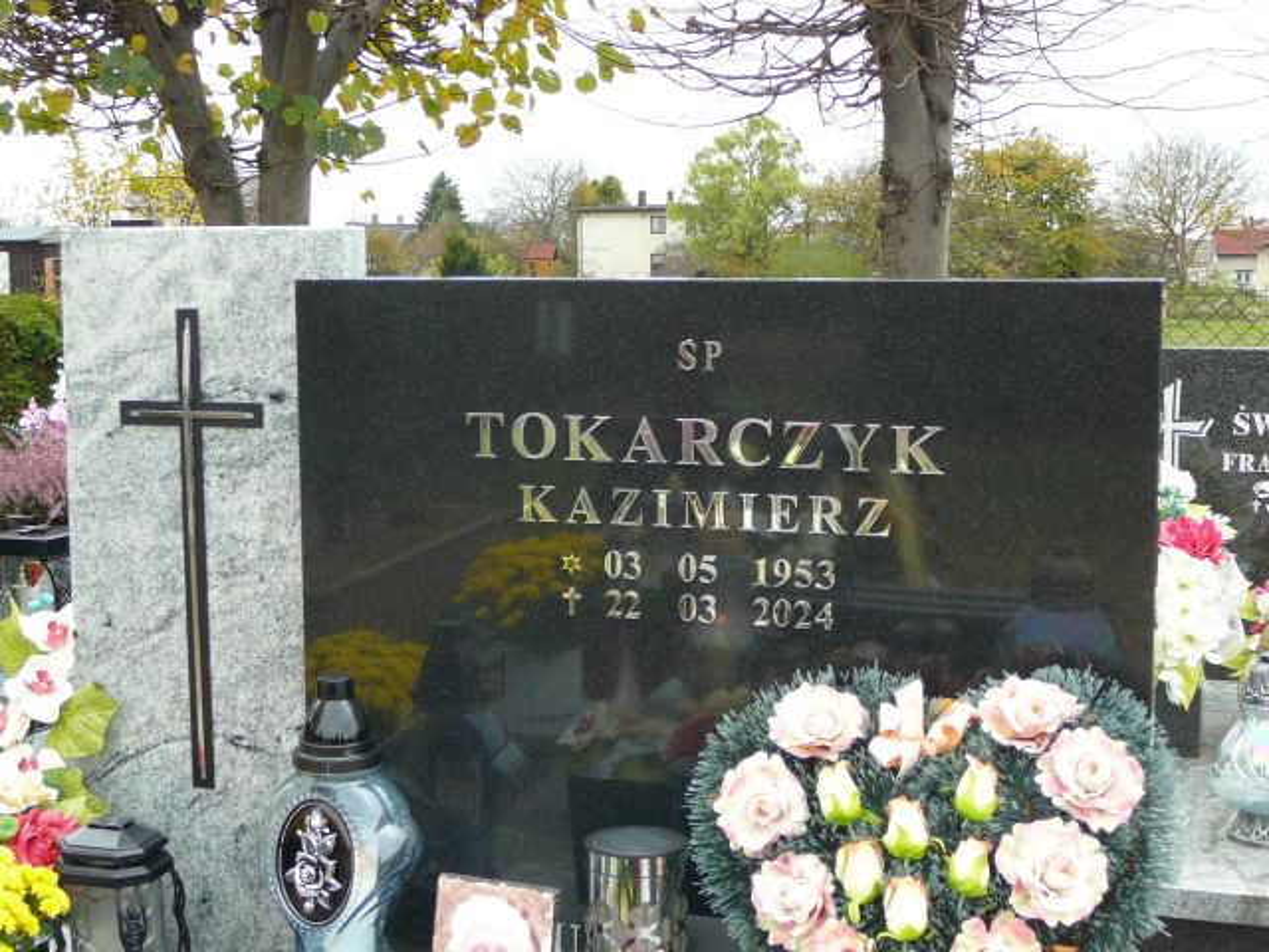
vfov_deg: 28.0
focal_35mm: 52
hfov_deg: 36.8
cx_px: 634
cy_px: 476
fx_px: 1906
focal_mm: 7.8
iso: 100
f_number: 3.4
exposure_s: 1/60
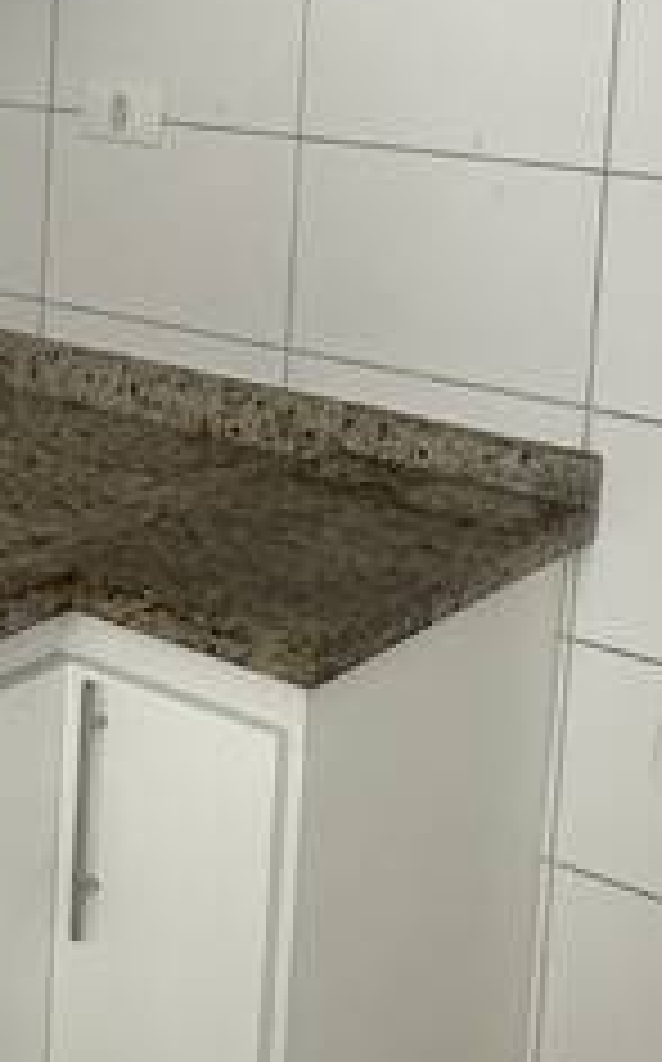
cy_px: 130
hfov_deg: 17.7
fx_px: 1968
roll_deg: -2.1
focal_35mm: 68
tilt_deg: -4.9
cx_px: -230
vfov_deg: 29.1
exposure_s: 1/99
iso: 200
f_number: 2.2
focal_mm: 2.22
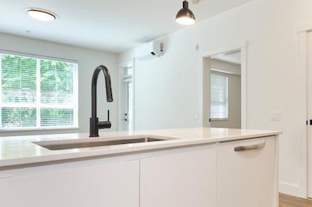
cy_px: 119
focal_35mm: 26
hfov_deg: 65.0
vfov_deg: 49.3
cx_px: 236
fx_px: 225
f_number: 8
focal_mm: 10
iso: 200
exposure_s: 1/4
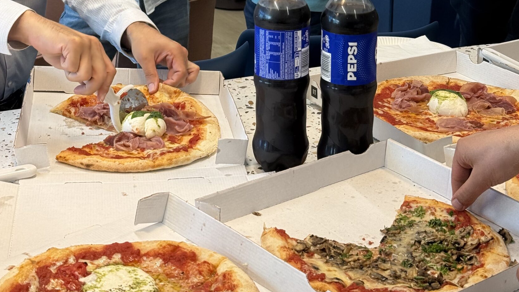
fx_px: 1115
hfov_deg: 26.2
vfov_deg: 14.5
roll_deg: -0.1
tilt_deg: -11.2
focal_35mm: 81
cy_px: -37
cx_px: 228
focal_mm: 6.76
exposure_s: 1/190
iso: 125
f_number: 1.78
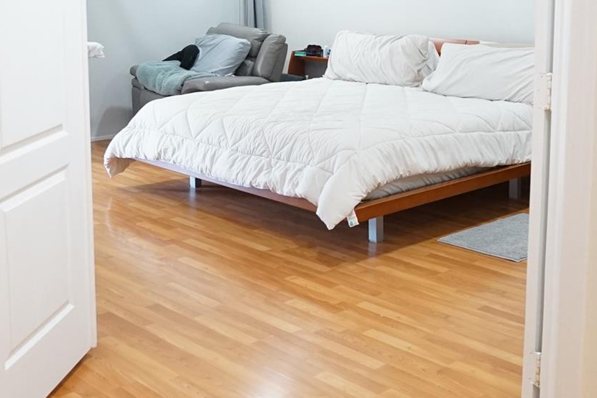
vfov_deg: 25.5
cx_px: 274
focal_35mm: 52
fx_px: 862
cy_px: 78
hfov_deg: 38.2
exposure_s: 1/60
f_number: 3.5
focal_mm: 18
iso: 1600
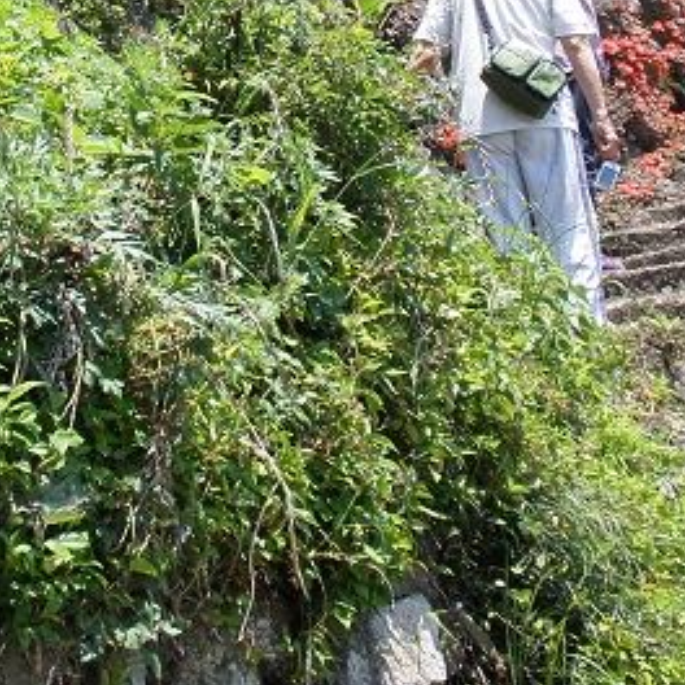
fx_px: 2216
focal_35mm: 99
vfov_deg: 17.3
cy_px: 57
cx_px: 239
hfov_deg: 17.5
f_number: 10
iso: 64
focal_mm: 6.6
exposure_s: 1/60
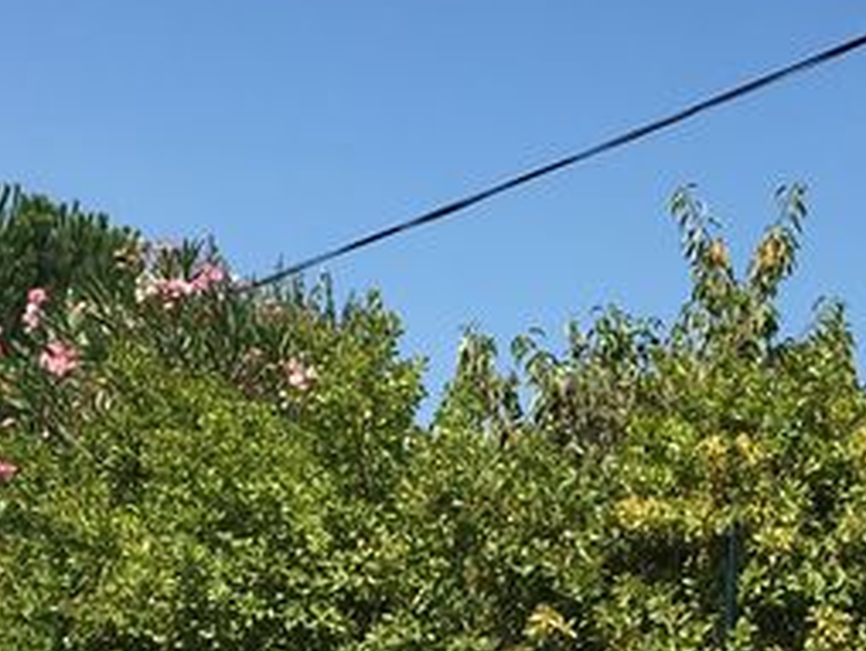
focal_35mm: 114
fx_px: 2855
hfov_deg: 17.1
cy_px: 903
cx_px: 696
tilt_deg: +0.9
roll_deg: -3.3
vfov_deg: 12.5
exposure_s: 1/1709
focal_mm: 4.15
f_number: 2.2
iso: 25
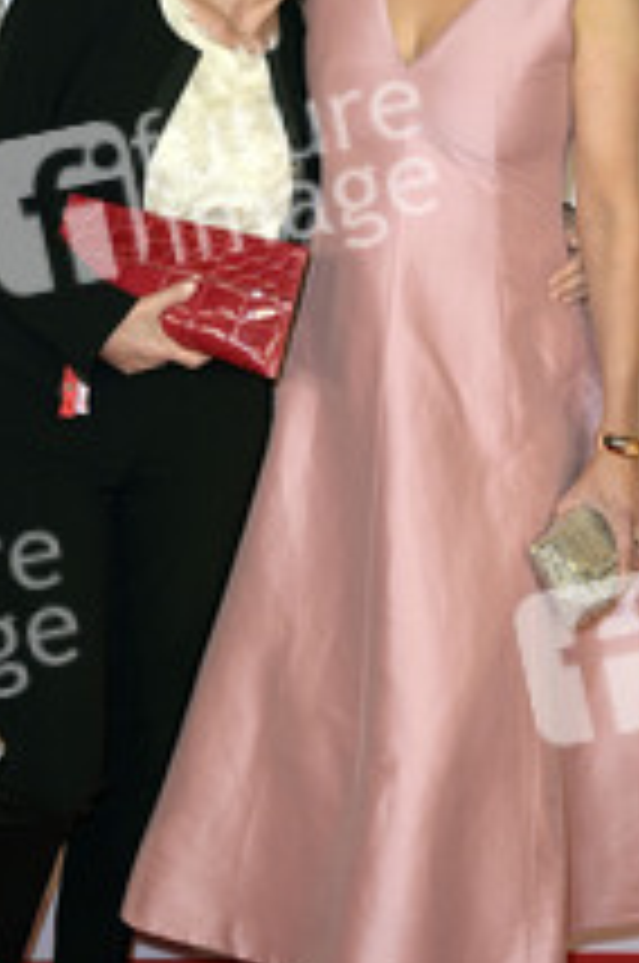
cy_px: 414
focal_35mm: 86
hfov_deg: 15.8
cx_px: 338
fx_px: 2297
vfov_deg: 23.7
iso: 640
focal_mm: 46
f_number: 5.6
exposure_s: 1/160
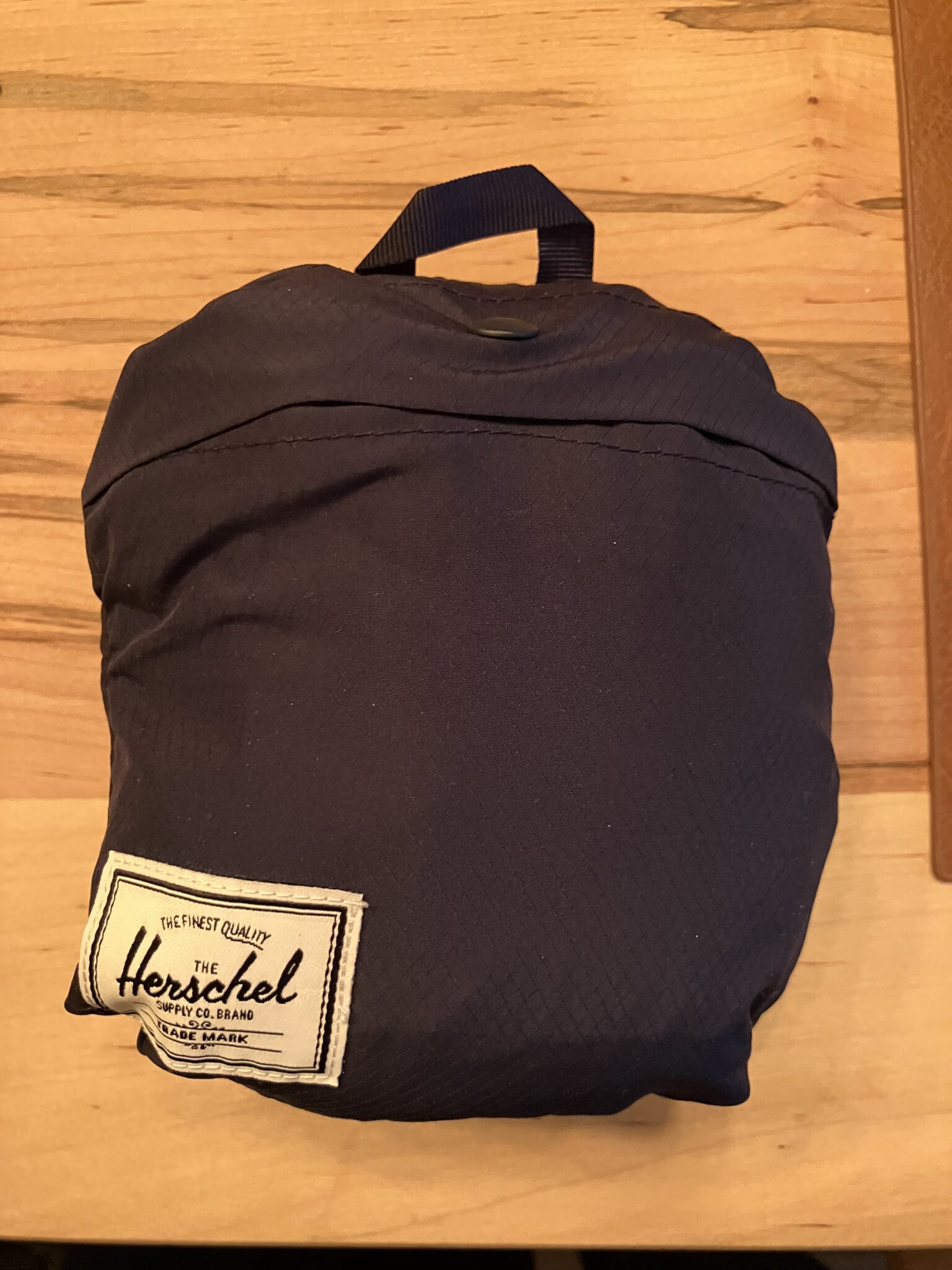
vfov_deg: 63.4
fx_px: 1027
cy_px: 635
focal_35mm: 28
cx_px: 476
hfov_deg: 49.7
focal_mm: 3.99
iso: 500
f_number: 1.8
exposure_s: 1/30
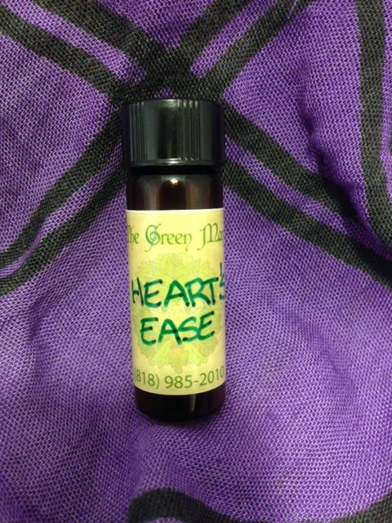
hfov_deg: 42.9
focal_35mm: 33
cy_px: 262
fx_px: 498
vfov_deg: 55.4
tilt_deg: -52.1
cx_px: 196
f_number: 2.4
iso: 250
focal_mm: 4.12
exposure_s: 1/20
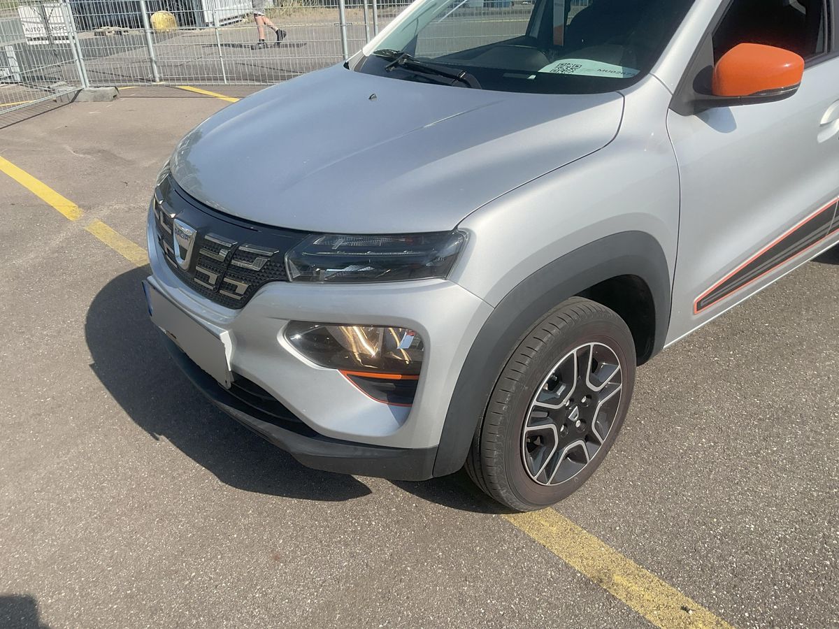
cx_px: 420
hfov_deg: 61.7
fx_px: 703
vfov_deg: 48.2
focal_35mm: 29
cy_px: 314
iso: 16
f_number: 1.8
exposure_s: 1/1984
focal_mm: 3
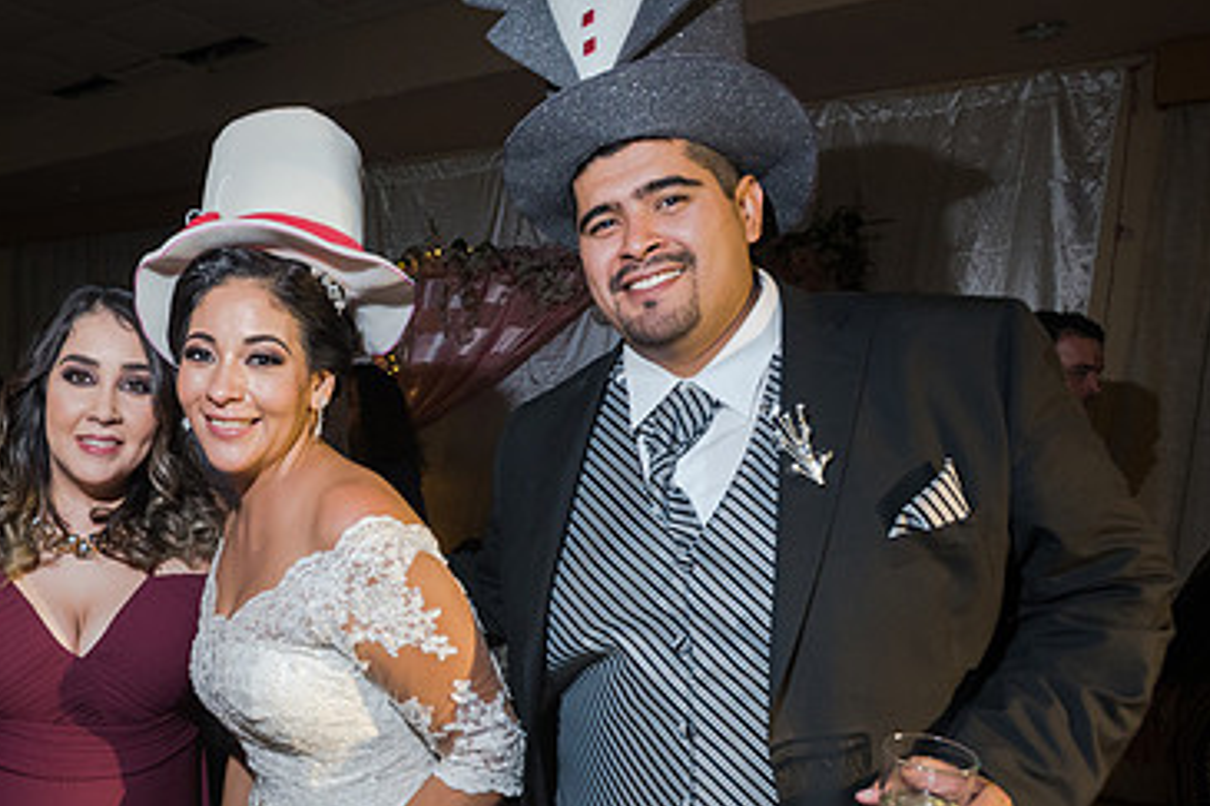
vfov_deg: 41.9
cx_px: 270
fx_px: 1041
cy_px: 510
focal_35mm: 31
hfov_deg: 56.6
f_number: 3.5
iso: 1600
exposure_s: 1/100
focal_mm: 17
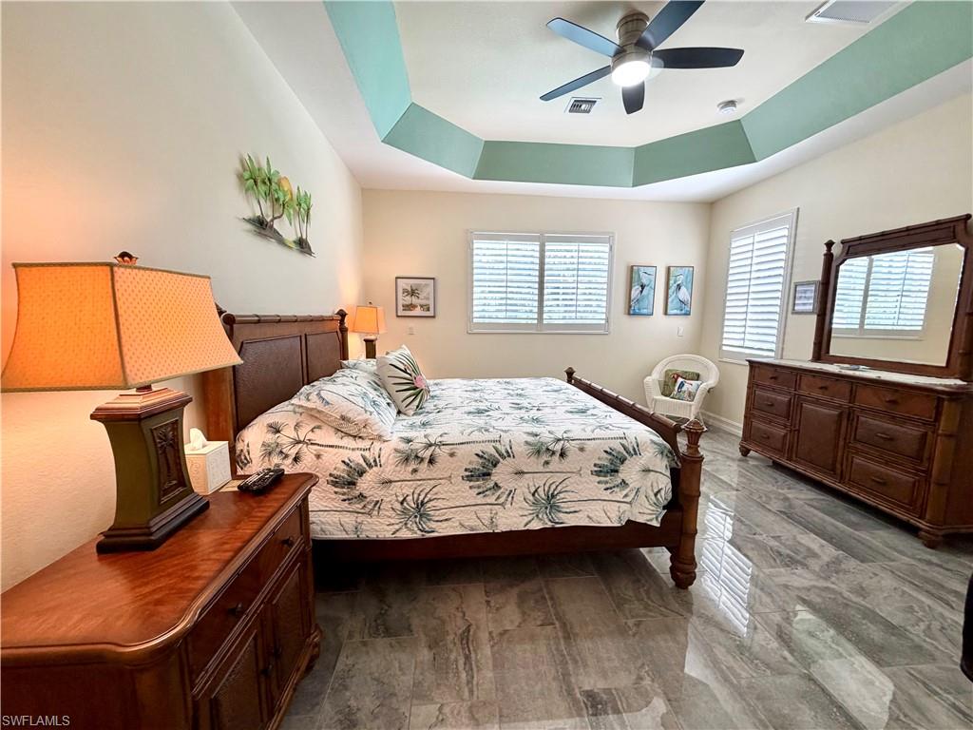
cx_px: 486
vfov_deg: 85.7
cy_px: 365
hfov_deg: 102.1
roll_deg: -0.4
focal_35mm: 14
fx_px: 394
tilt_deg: -7.2
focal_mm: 2.22
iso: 200
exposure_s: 1/120
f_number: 2.2
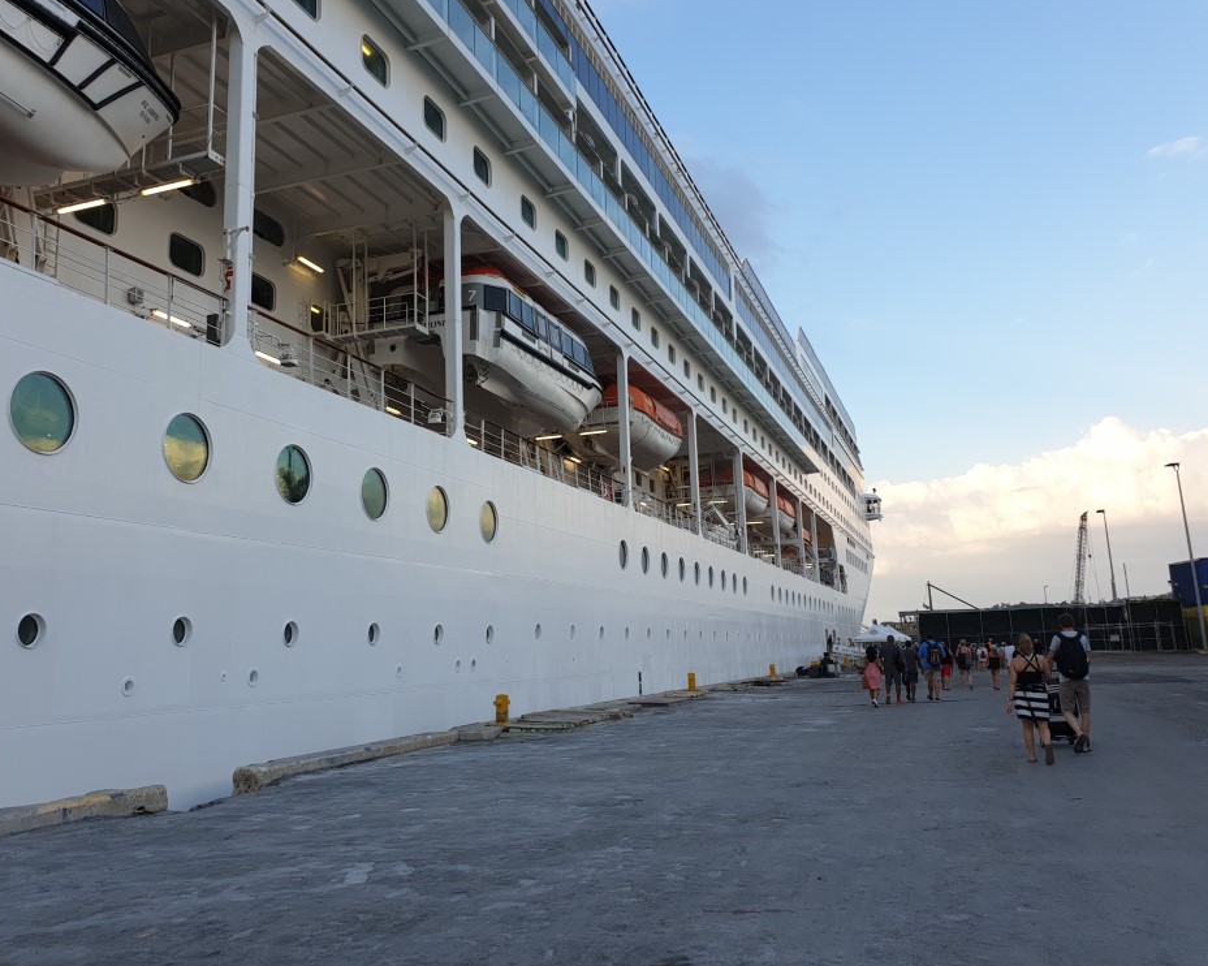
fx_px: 1001
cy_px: 475
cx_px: 552
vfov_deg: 51.5
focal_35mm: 28
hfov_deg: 62.1
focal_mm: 4.3
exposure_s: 1/308
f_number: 2.4
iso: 50
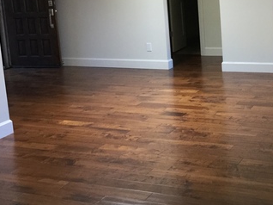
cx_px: 186
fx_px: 512
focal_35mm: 65
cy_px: 42
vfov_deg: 22.3
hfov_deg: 29.6
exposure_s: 1/30
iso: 100
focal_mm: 3.3
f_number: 2.4
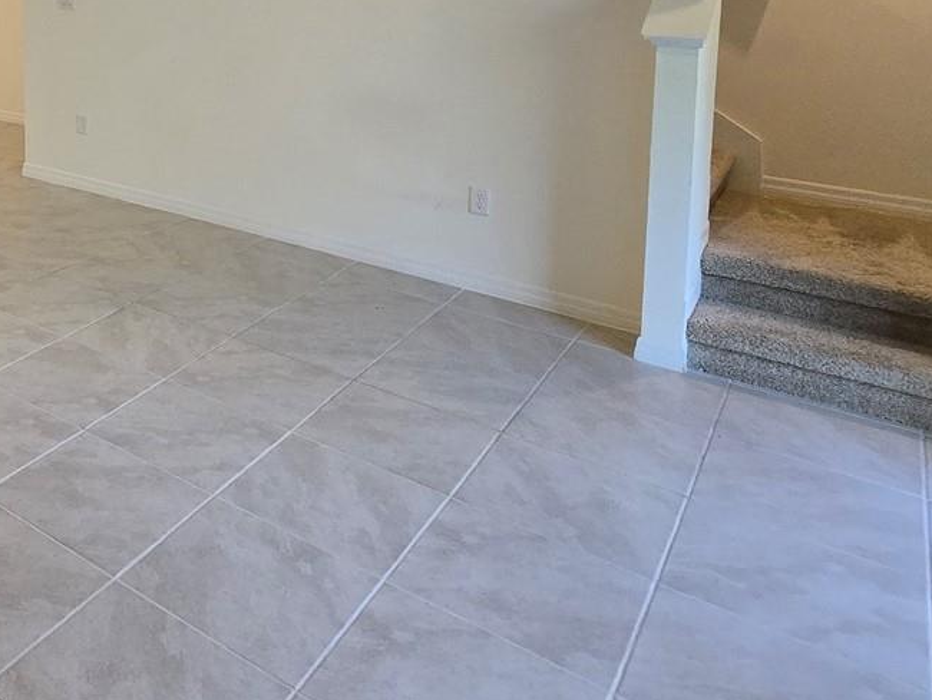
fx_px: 862
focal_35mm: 32
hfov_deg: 45.8
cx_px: -39
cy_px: 6
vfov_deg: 39.2
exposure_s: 1/60
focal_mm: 1.7
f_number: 2.2
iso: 200
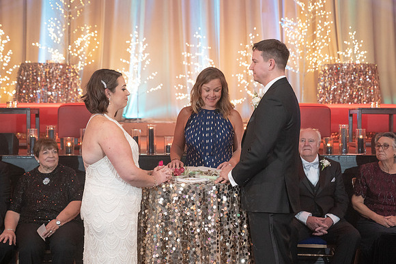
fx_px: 809
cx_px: 208
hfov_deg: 27.5
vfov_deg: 18.5
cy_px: 129
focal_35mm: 74
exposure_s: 1/100
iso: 4000
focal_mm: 70
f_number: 4
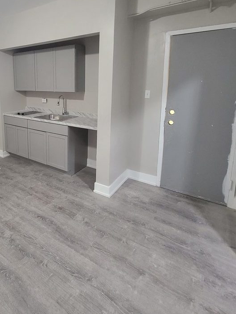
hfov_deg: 62.3
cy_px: 114
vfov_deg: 79.9
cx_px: 59
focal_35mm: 20
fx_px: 182
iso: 500
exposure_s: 1/30
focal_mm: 2.2
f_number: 2.2
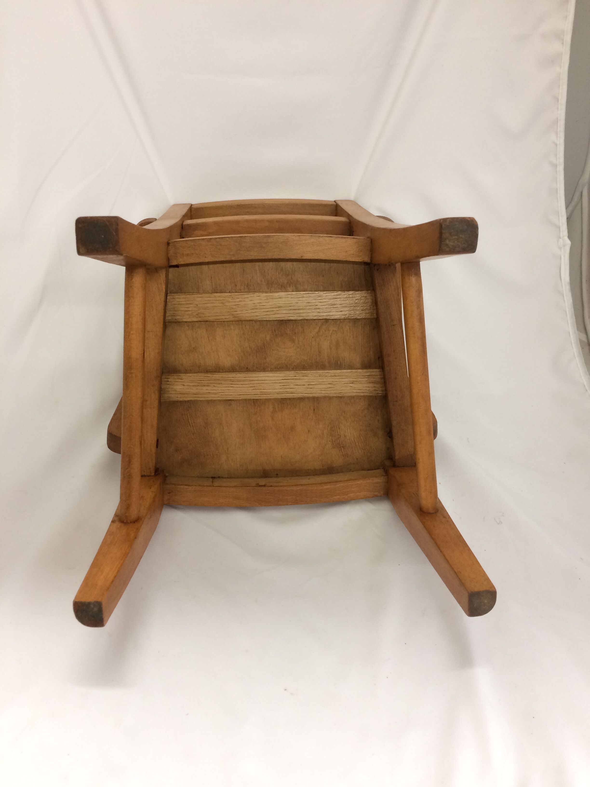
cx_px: 295
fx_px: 659
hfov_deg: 48.2
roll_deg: +0.9
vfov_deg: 61.7
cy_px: 394
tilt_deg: -38.7
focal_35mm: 29
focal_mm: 4.15
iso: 125
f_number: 2.2
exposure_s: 1/33
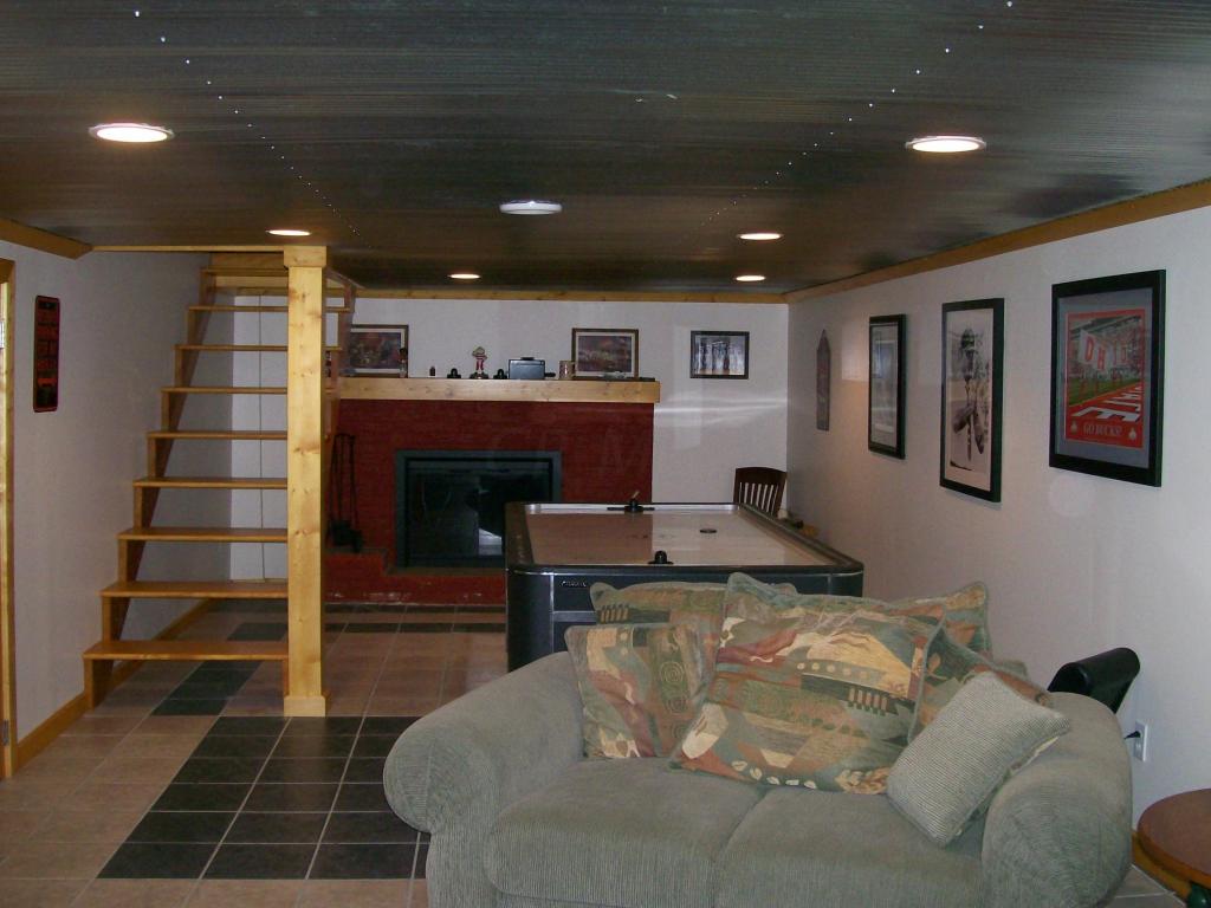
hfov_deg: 51.4
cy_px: 454
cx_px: 606
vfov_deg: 39.7
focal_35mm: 36
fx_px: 1259
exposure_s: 1/64
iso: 140
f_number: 2.7
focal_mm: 6
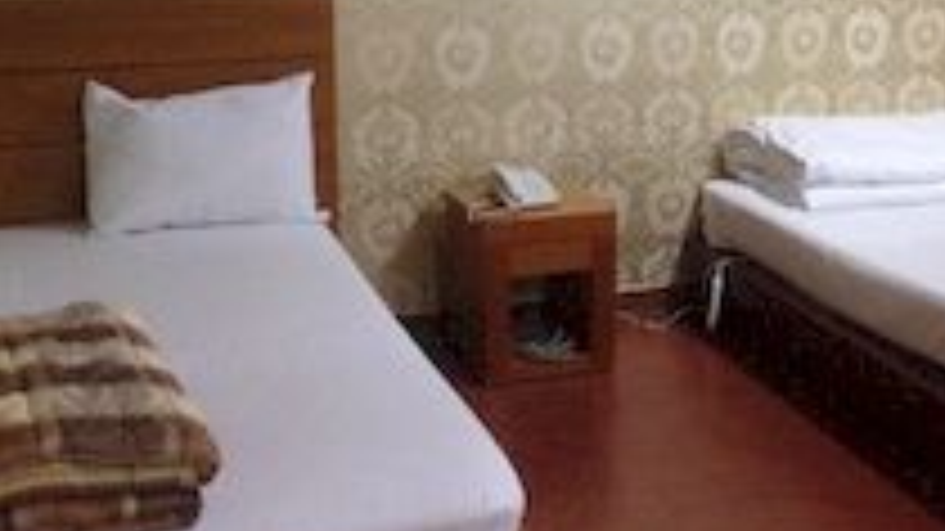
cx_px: 562
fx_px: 1503
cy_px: 99
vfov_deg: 19.8
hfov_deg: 34.8
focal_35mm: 60
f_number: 2.4
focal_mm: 4.12
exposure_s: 1/15
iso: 500
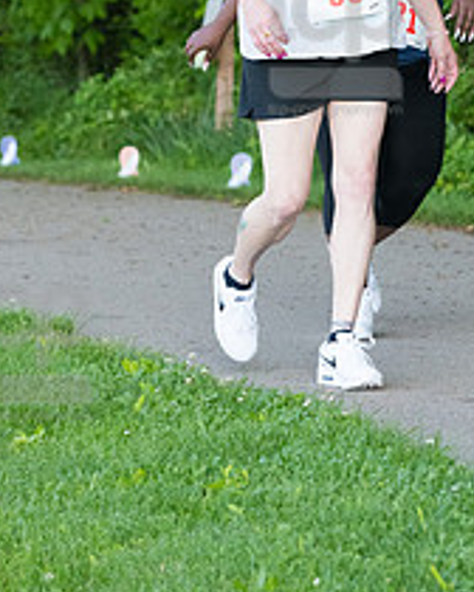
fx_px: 4226
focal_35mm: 241
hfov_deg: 6.4
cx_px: 336
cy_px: 39
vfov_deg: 8.0
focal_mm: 120
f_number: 5.6
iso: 4000
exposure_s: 1/1600
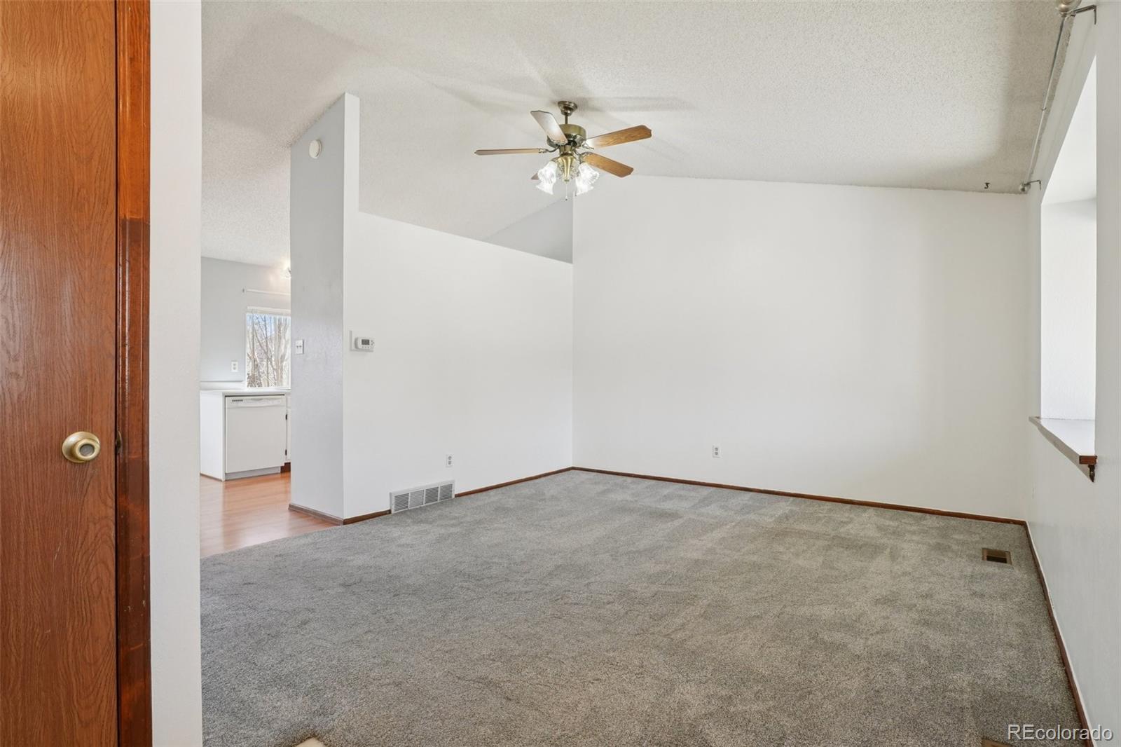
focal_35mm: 16
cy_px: 374
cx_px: 560
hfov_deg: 95.0
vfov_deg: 72.0
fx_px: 514
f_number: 8
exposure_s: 1/30
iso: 200
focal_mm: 11
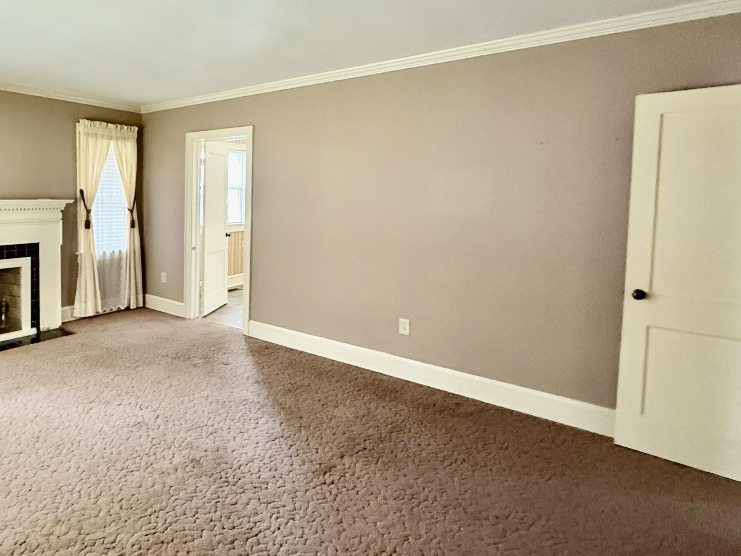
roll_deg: -0.5
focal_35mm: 22
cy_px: 222
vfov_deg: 60.6
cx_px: 206
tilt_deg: -4.0
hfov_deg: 72.3
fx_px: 471
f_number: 2.2
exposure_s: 1/60
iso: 640
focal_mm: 2.22
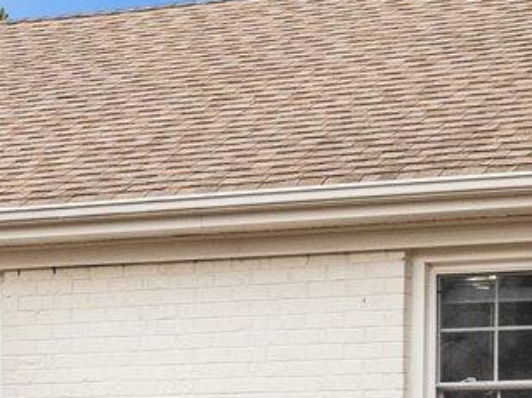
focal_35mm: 187
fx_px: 2873
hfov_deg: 10.2
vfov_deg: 7.9
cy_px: 365
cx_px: -307
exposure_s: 1/250
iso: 200
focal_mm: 14
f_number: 5.6
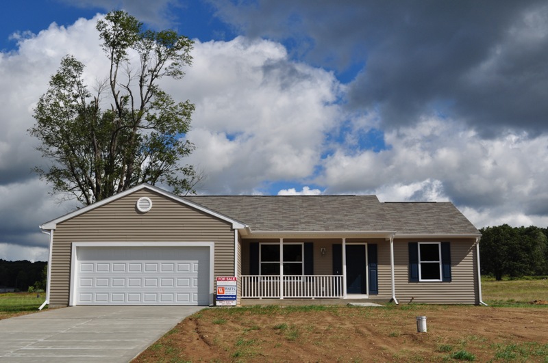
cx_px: 274
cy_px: 182
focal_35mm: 45
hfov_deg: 43.7
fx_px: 684
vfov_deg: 29.8
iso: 200
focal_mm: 30
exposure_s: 1/500
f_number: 11
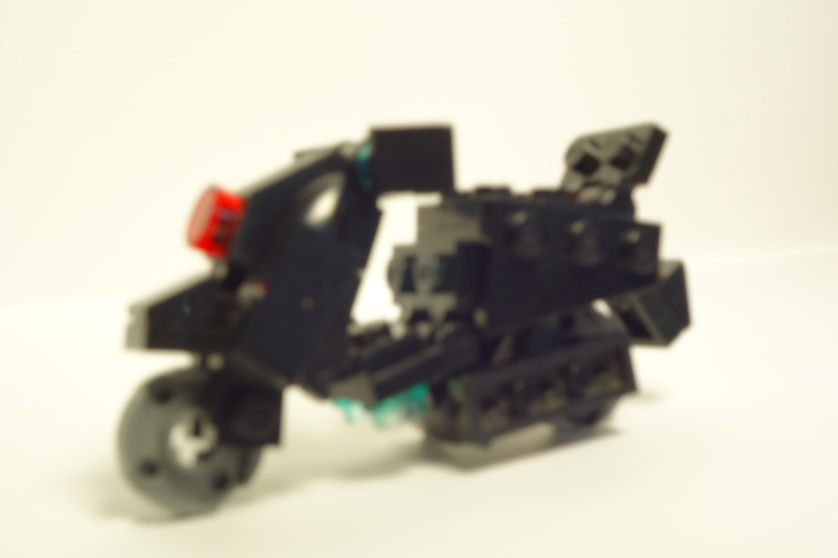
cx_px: 419
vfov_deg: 22.3
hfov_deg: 32.9
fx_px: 1420
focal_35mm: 61
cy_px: 279
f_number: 11
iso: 160
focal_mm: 22.49
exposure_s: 1/8
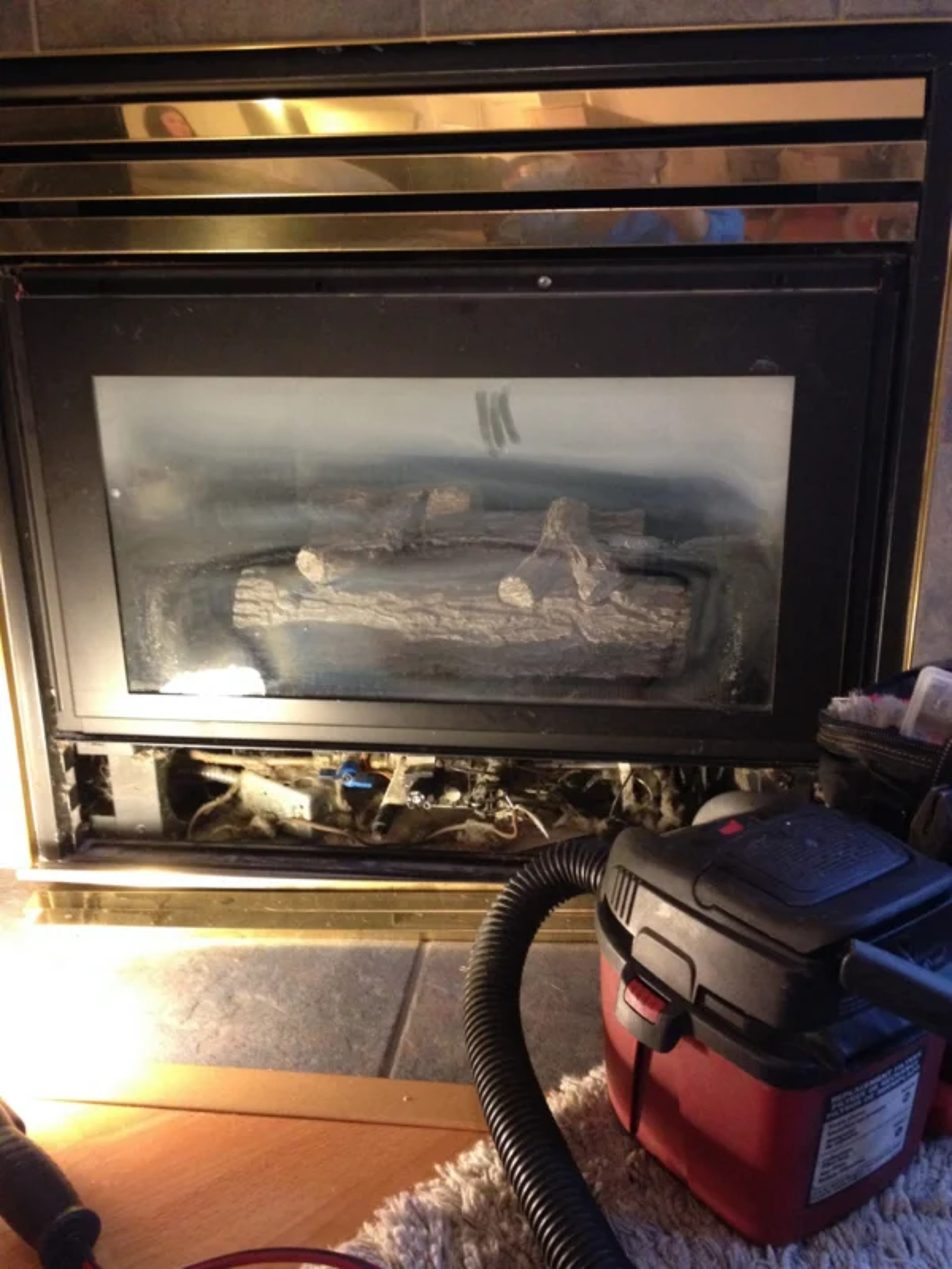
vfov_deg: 52.6
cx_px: 476
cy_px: 634
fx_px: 1283
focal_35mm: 35
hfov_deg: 40.7
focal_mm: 4.28
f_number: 2.4
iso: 400
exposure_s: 1/20
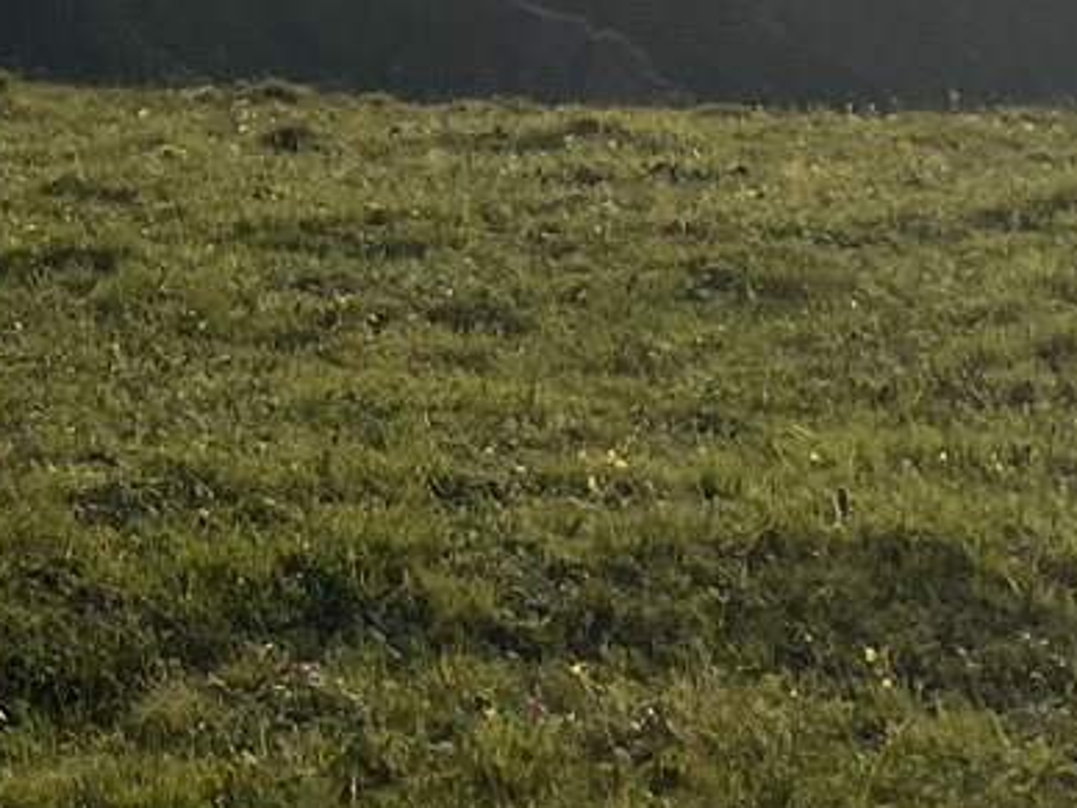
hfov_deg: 13.6
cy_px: -1227
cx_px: -680
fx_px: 4169
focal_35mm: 134
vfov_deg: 9.6
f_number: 1.8
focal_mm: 4.25
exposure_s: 1/4808
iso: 32
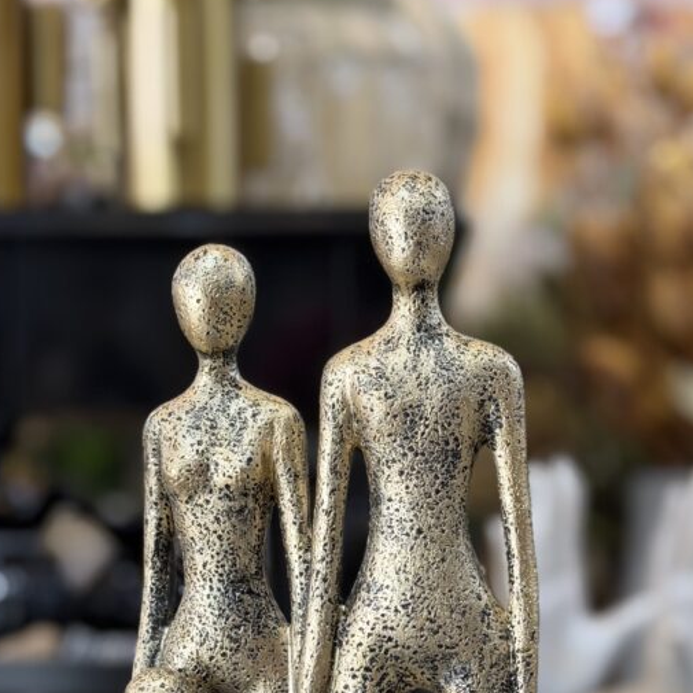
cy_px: 660
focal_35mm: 86
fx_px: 1948
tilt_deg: -5.4
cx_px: 333
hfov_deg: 20.2
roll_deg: -0.8
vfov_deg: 19.7
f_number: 1.78
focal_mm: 6.76
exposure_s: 1/60
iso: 160
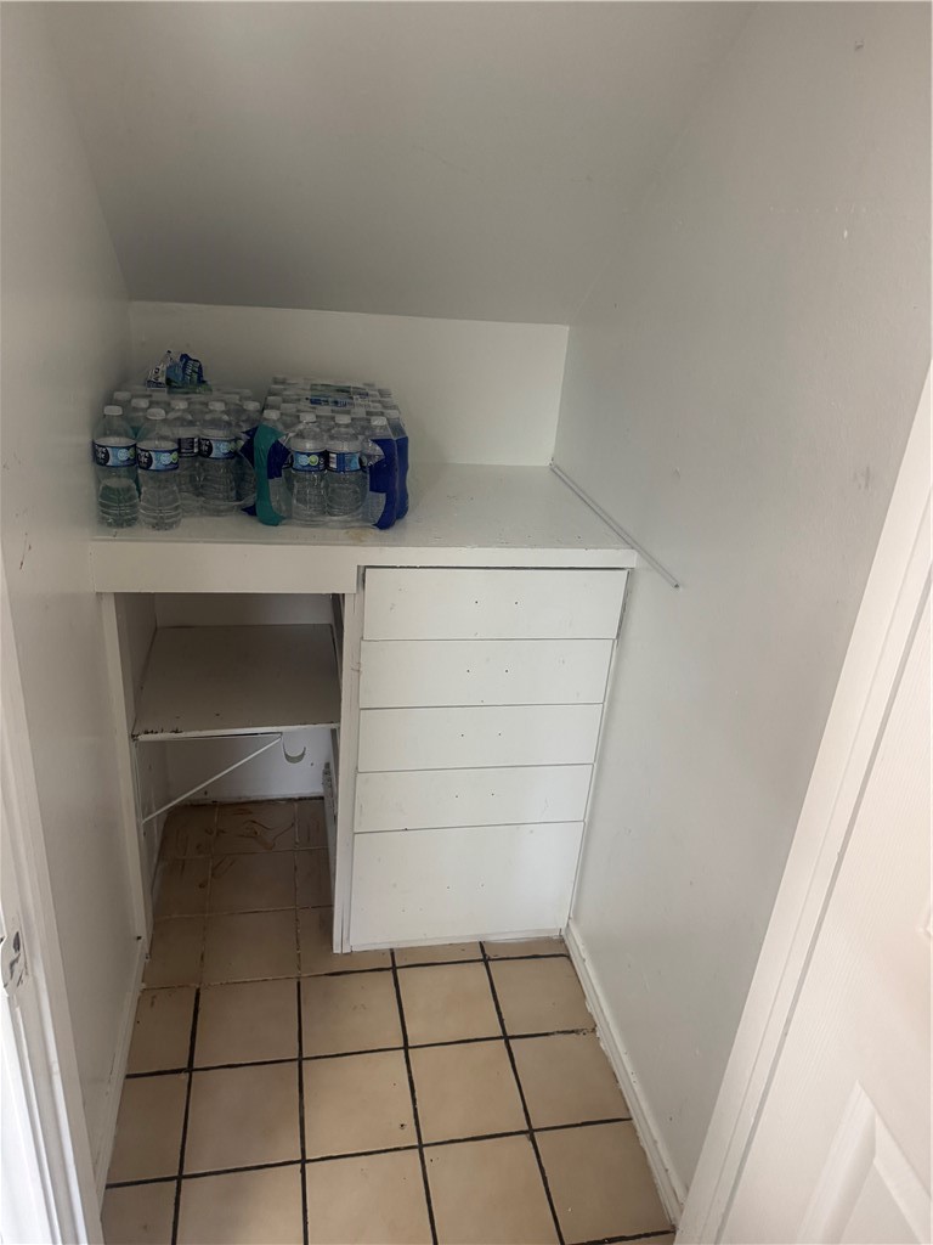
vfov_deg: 71.6
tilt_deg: -24.7
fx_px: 862
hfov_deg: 56.8
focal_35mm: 24
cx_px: 466
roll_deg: -3.3
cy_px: 622
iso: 400
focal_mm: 6.76
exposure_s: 1/60
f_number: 1.78
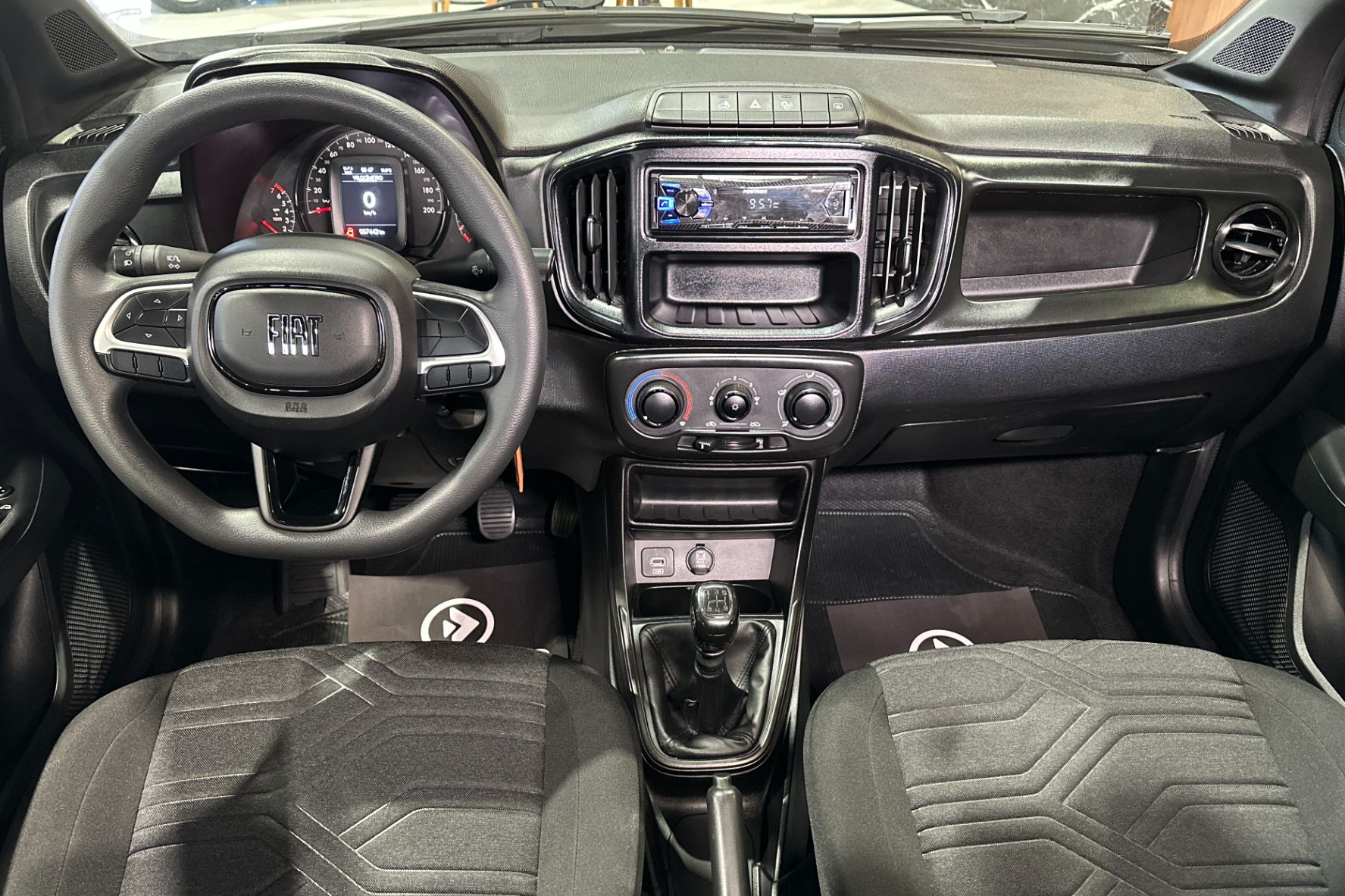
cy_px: 491
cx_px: 677
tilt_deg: -35.3
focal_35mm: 27
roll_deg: -1.4
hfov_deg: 67.4
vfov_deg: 47.9
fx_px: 1009
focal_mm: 6.86
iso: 1000
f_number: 1.78
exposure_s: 1/40
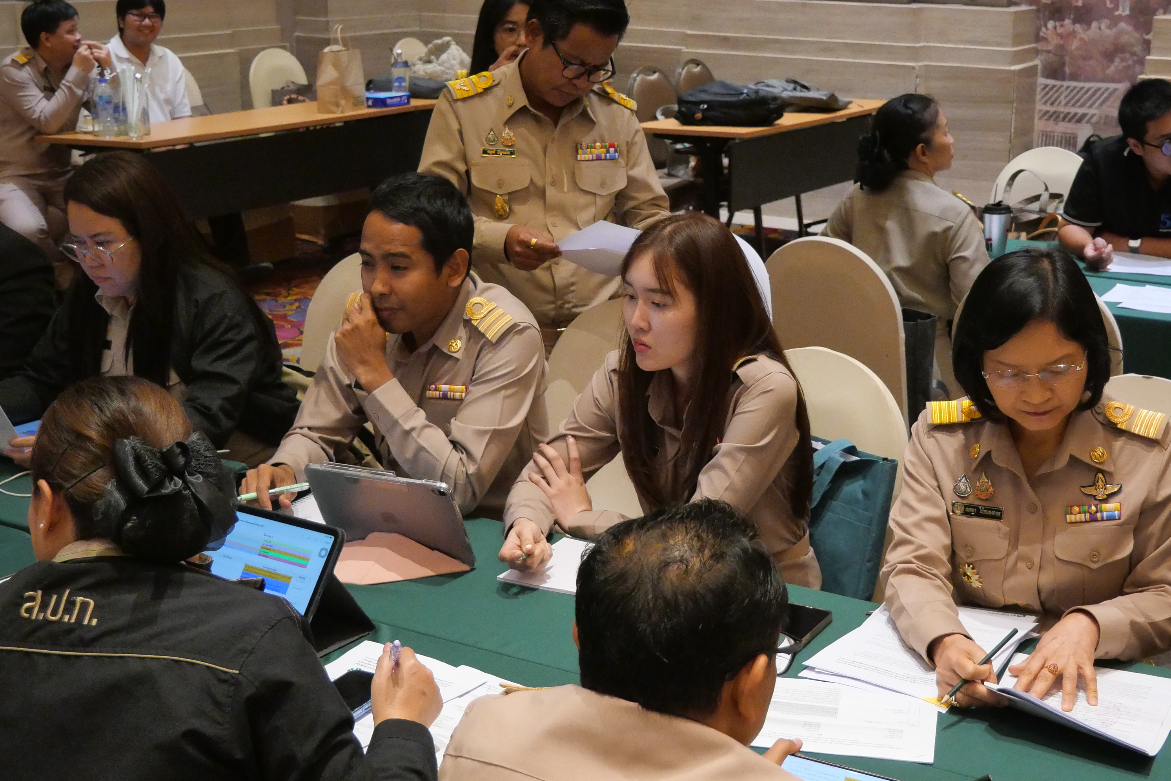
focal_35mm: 56
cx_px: 656
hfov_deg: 35.6
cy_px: 358
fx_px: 1821
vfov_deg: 24.2
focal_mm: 22
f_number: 4.2
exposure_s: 1/125
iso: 3200
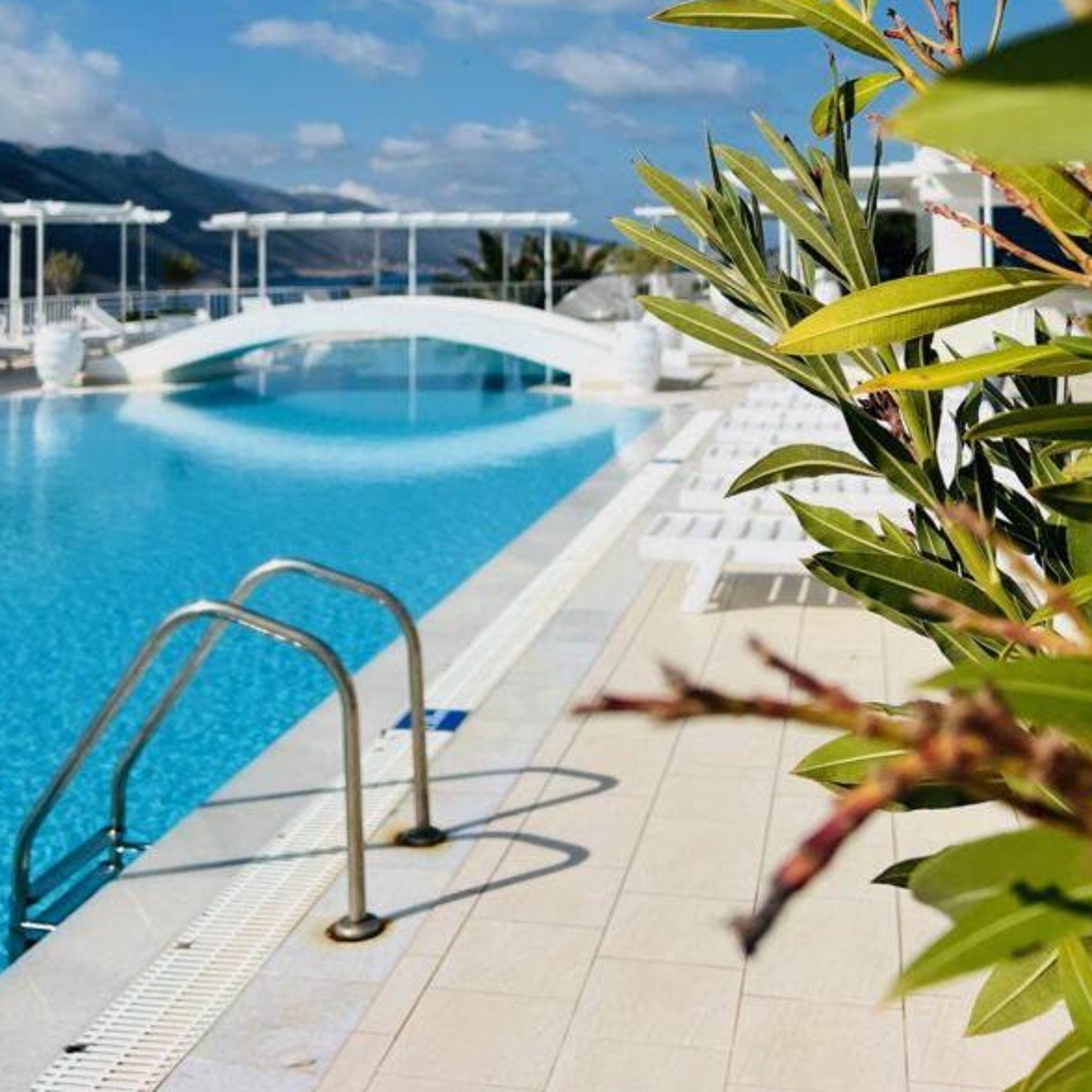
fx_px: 1428
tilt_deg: +4.0
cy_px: 191
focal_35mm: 40
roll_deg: +0.4
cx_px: 544
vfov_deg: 39.9
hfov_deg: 41.9
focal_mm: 5.7
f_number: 1.5
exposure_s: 1/10309
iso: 50
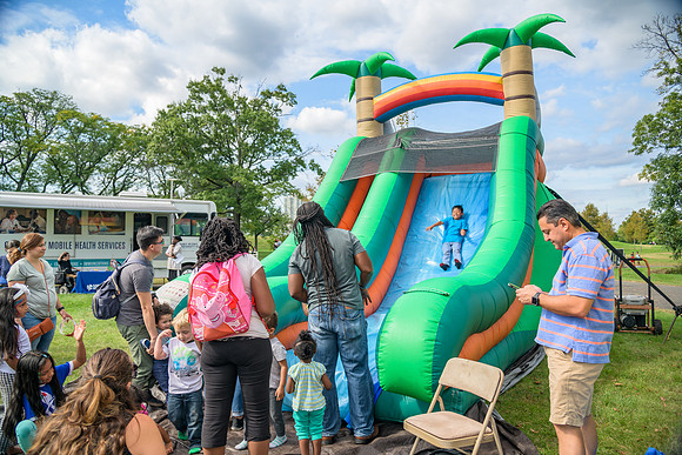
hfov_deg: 73.7
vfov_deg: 53.2
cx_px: 341
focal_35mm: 24
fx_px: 455
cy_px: 228
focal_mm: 24
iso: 64
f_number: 4
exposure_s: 1/160
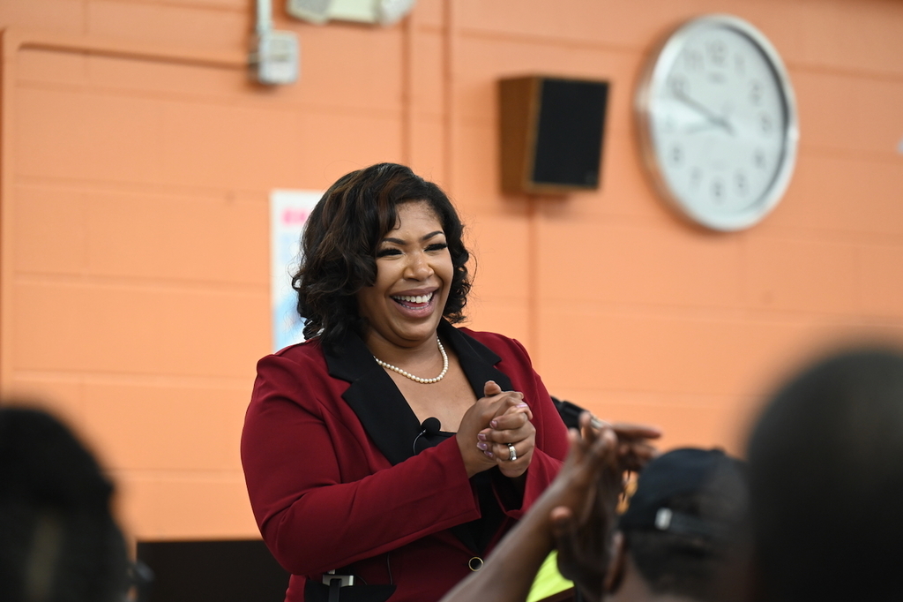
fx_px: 5015
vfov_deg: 6.9
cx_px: 452
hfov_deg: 10.3
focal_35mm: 200
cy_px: 301
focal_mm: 200
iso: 1600
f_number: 3.5
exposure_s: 1/200
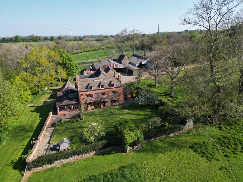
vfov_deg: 56.8
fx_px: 168
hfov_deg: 71.6
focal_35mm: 24
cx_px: 122
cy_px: 91
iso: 150
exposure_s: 1/2000
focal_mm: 6.72
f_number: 1.7
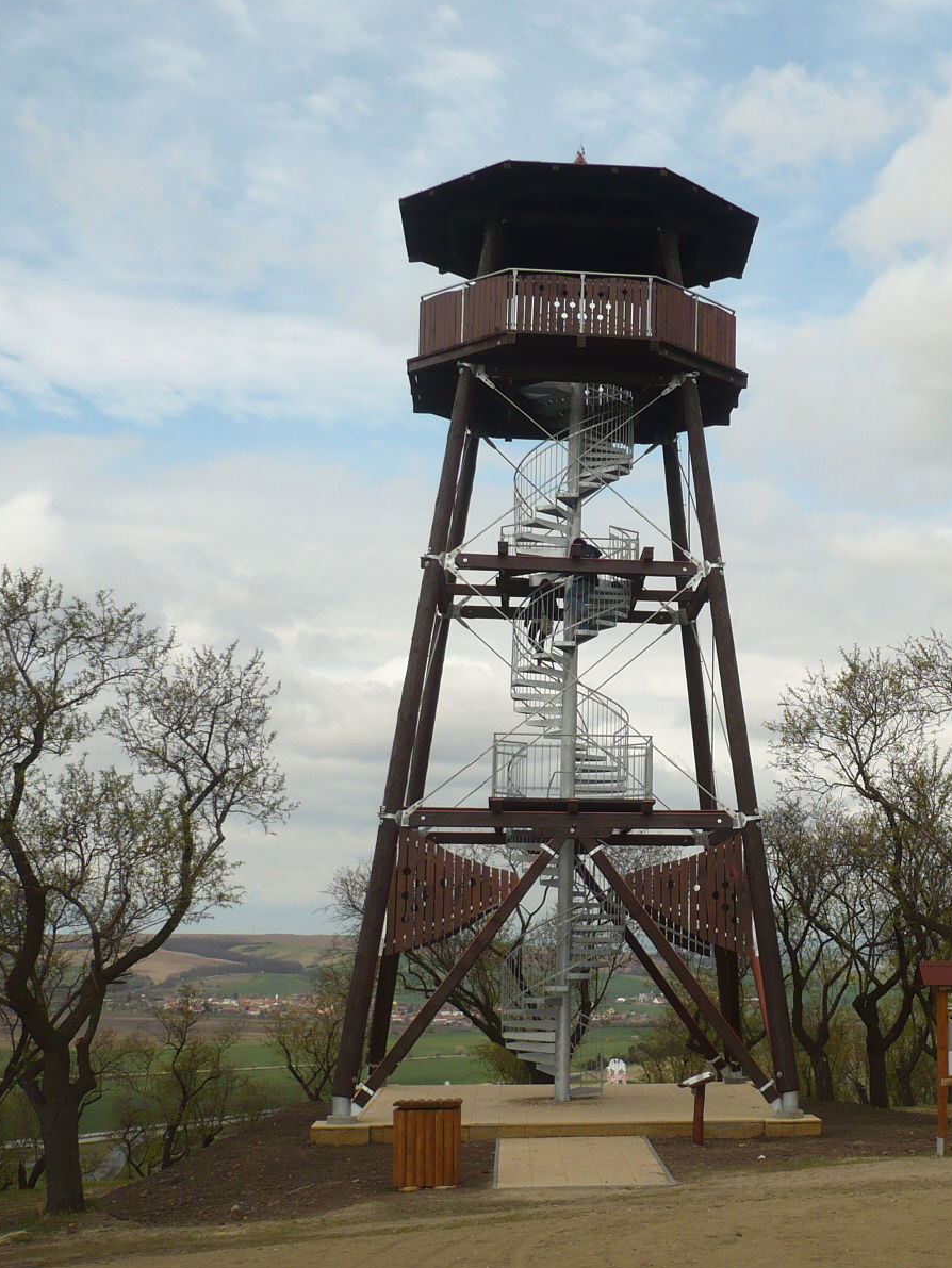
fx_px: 1723
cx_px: 793
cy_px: 636
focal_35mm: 47
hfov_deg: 30.0
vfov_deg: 40.4
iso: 100
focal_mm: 5.8
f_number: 8
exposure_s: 1/250
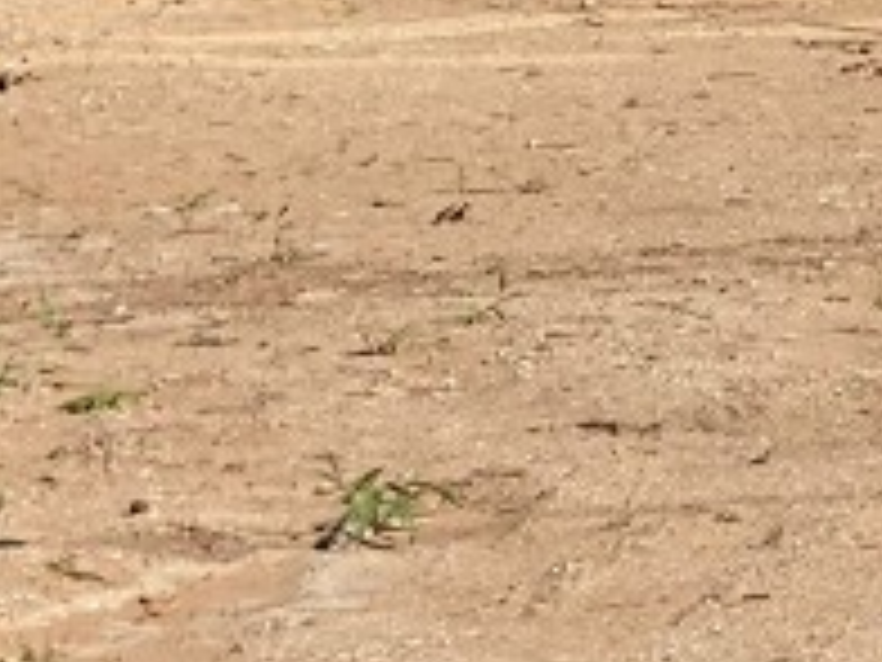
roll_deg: -1.4
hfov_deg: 6.8
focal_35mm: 271
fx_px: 6905
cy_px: -685
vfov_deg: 5.4
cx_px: 2259
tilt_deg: -0.9
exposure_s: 1/1653
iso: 20
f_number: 2
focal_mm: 6
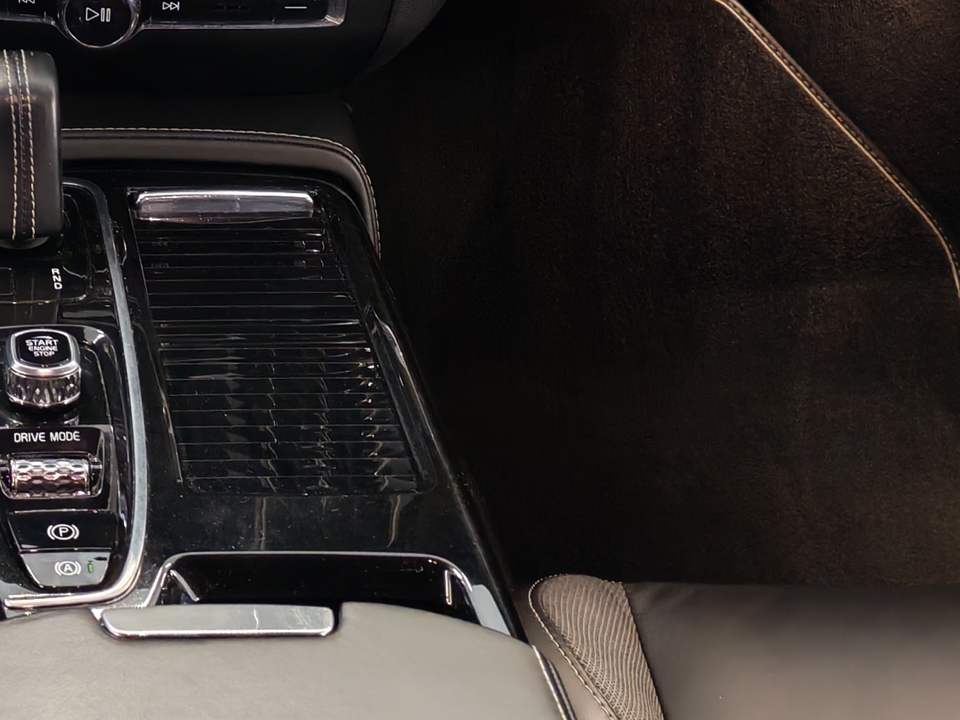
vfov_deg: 16.7
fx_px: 2413
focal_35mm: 87
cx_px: 13
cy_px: 32
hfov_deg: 21.7
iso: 800
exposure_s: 1/50
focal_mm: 6.12
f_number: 1.9
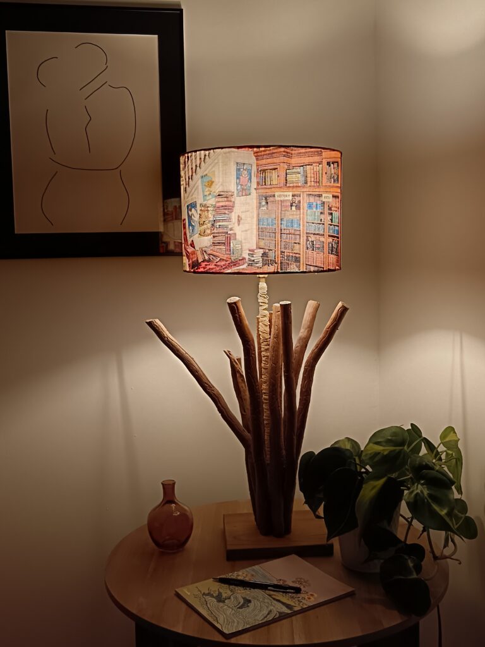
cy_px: 324
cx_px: 242
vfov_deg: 50.1
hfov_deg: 38.7
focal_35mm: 37
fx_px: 691
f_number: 1.9
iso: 853
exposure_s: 1/33.3
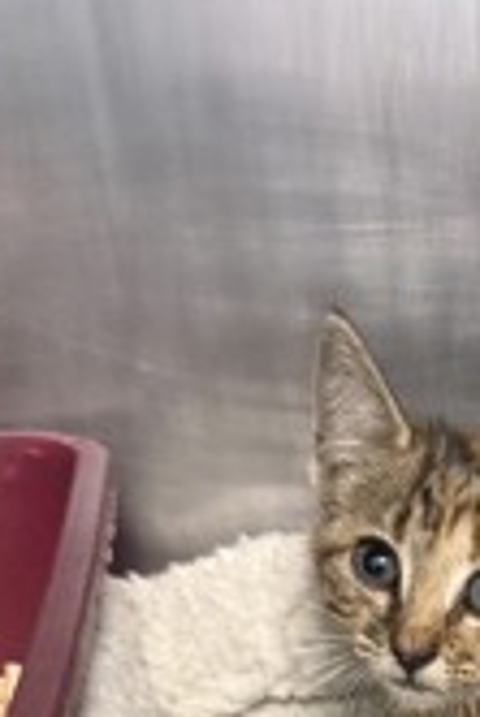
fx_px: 1257
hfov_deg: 19.9
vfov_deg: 28.1
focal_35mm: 63
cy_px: 847
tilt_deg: -32.1
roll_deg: -0.2
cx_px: 621
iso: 640
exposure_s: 1/40
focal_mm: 6.76
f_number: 1.78
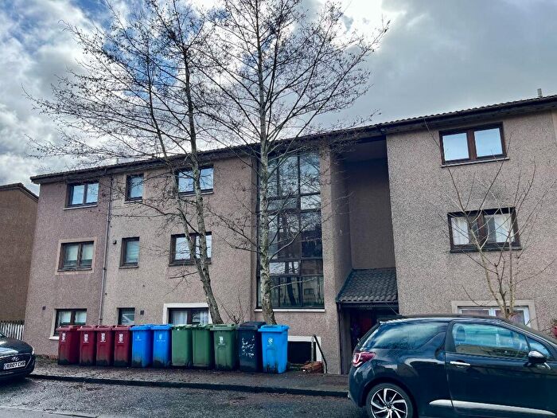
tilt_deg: +13.7
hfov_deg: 67.3
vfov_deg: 53.1
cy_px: 209
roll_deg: +1.2
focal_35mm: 26
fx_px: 418
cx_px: 278
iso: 50
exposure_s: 1/1923
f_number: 1.6
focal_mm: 5.1
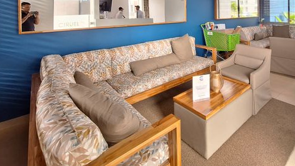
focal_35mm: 20
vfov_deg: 48.7
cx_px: 181
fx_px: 157
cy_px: 11
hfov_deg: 85.2
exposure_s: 1/40
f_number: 2.2
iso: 125
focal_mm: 1.74
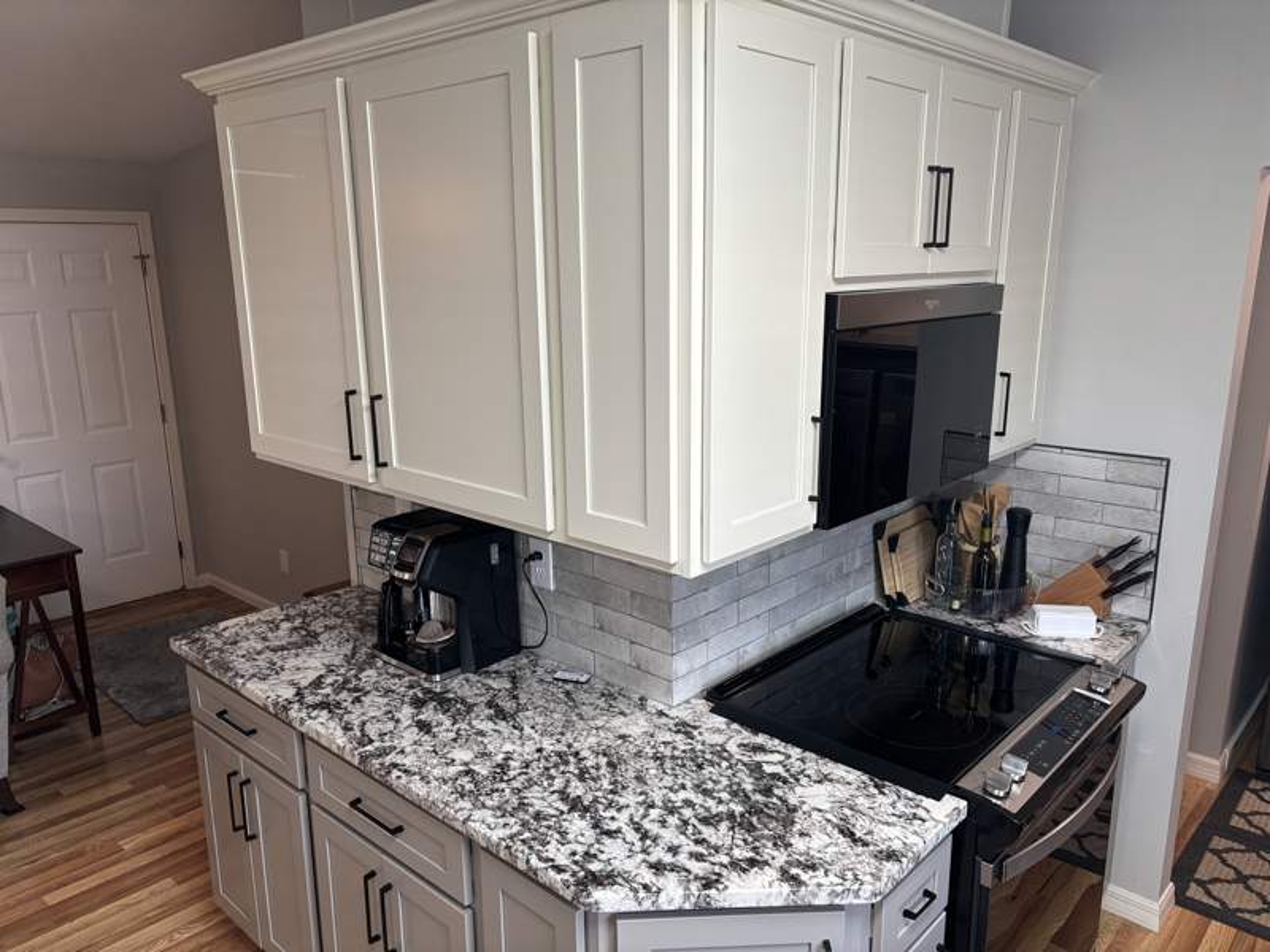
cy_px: 476
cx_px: 635
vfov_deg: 53.1
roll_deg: +0.6
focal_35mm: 26
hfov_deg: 67.3
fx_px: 954
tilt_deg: -13.6
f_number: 1.6
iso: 125
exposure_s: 1/120
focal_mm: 5.96
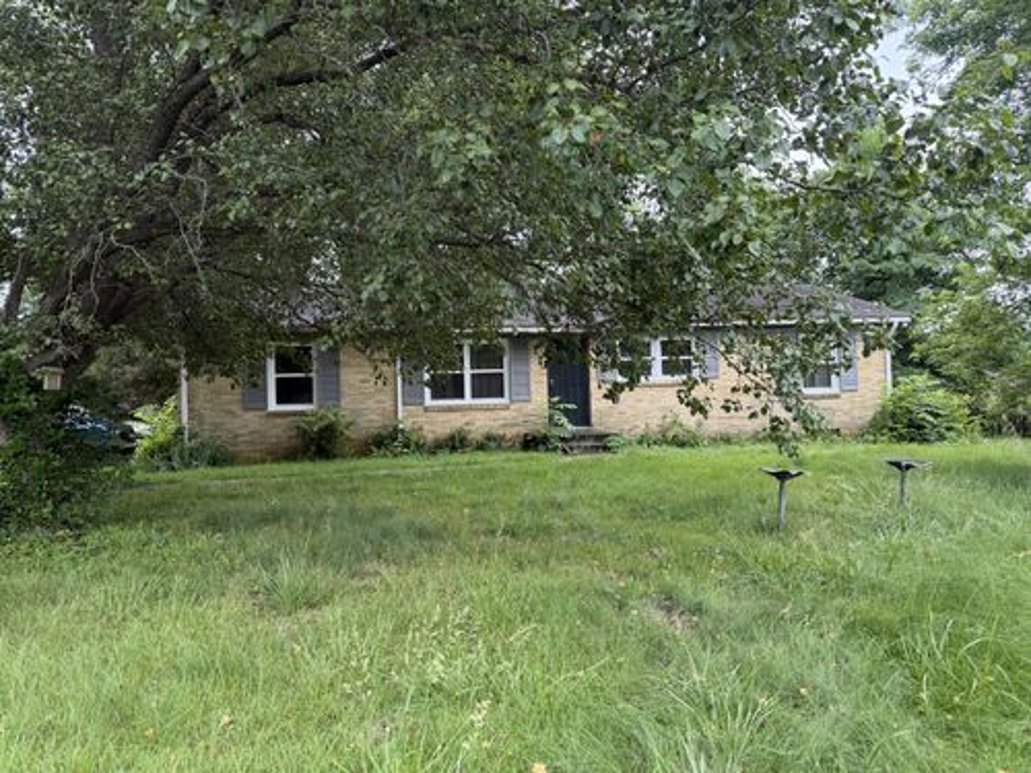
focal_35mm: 24
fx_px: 715
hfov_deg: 71.6
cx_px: 516
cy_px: 386
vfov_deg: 56.8
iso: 100
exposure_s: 1/649
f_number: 1.78
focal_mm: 6.76
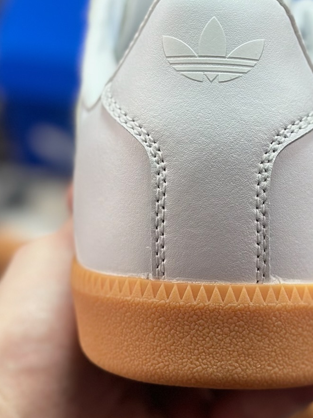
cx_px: 205
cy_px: 190
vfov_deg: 17.6
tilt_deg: -54.6
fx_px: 1351
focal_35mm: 112
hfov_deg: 13.2
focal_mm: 6.86
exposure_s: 1/751
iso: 80
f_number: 1.78
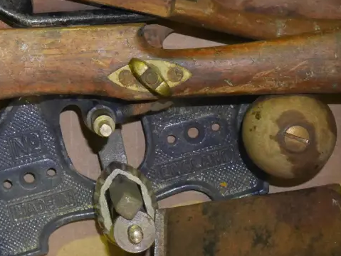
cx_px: -4
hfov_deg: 15.6
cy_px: 62
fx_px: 1222
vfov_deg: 11.9
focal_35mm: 124
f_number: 5.5
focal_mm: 29
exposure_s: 1/60
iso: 3200
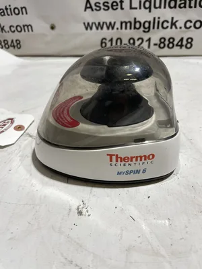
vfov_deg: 67.3
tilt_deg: -32.2
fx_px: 202
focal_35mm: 26
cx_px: 101
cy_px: 134
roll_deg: +3.6
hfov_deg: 53.1
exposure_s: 1/120
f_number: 1.6
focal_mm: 4.2
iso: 50
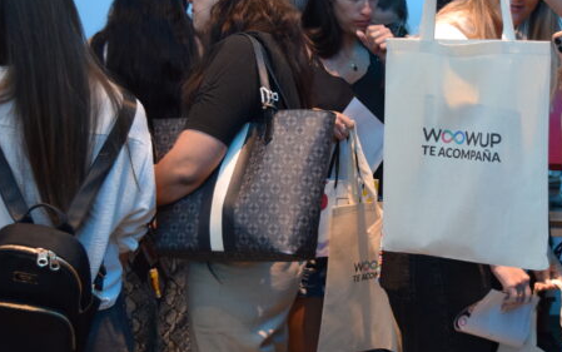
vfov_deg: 19.2
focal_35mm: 68
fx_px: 1042
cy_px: 164
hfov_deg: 30.0
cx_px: 369
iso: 2000
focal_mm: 26
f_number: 4
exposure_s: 1/60
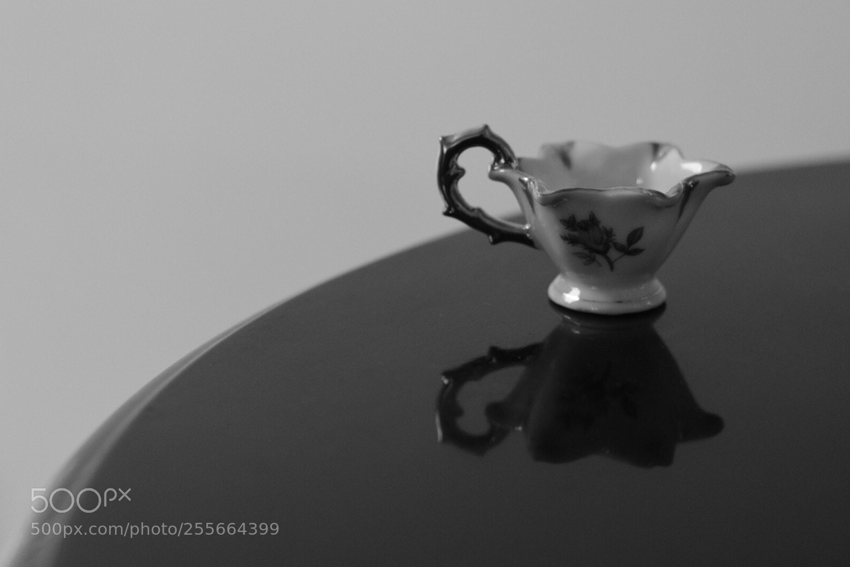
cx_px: 428
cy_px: 284
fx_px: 1794
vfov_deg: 18.0
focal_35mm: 76
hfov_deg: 26.6
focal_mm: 50
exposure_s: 1/100
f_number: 3.2
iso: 1600
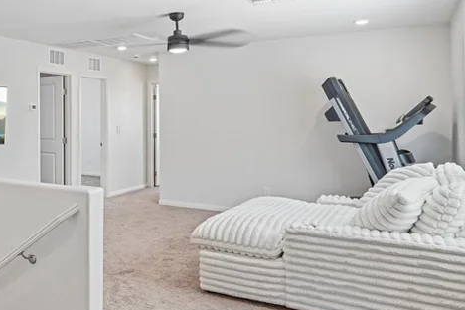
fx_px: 452
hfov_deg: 48.0
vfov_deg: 37.6
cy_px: 115
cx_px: 36
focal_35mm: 35
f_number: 8
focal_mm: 16
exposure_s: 1/30
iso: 400
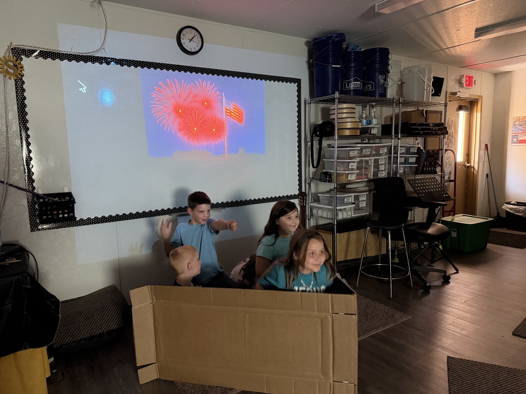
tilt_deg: -7.1
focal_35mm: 24
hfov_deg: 71.6
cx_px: 263
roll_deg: +1.4
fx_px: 365
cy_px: 197
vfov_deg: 56.8
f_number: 1.78
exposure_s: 1/40
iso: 640
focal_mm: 6.76
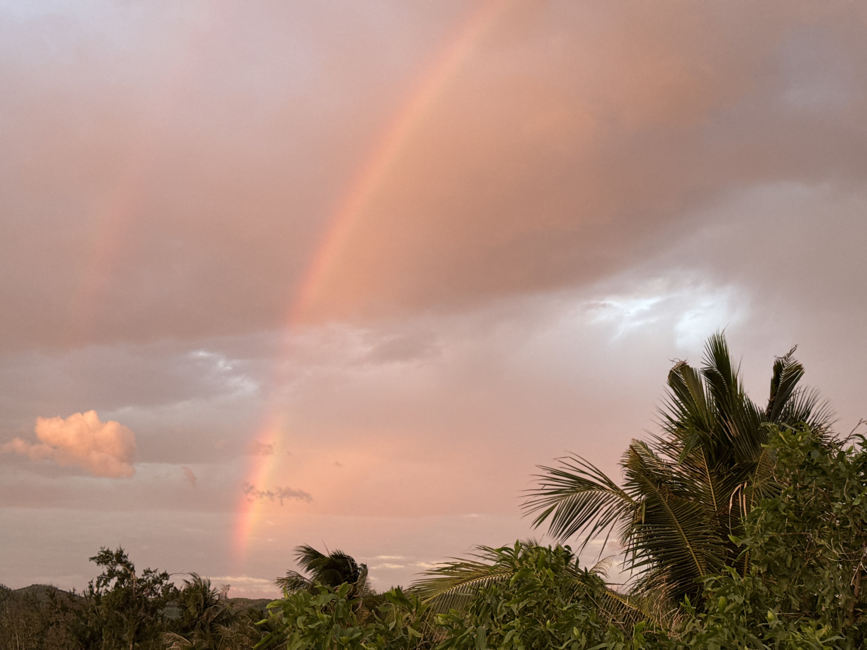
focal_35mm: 48
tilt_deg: +15.3
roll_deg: -2.1
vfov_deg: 30.3
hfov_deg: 39.7
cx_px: 434
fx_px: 1202
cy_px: 325
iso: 100
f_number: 1.78
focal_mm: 6.76
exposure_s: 1/121
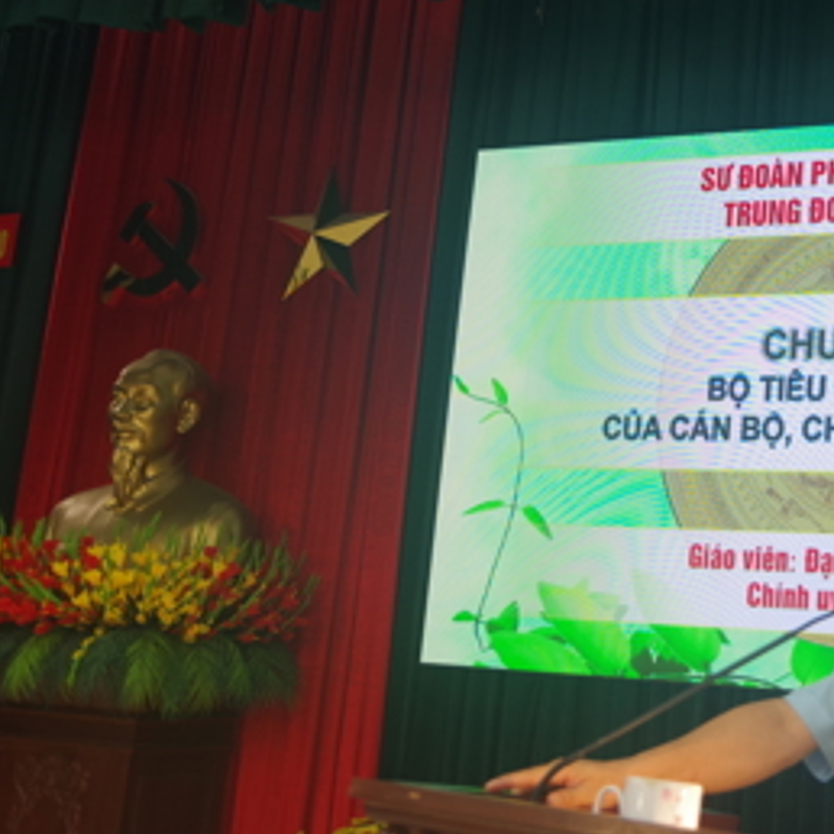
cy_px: 335
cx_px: 798
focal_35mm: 51
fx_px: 1390
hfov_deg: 31.3
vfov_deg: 33.3
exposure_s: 1/60
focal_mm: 21
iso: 200
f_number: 4
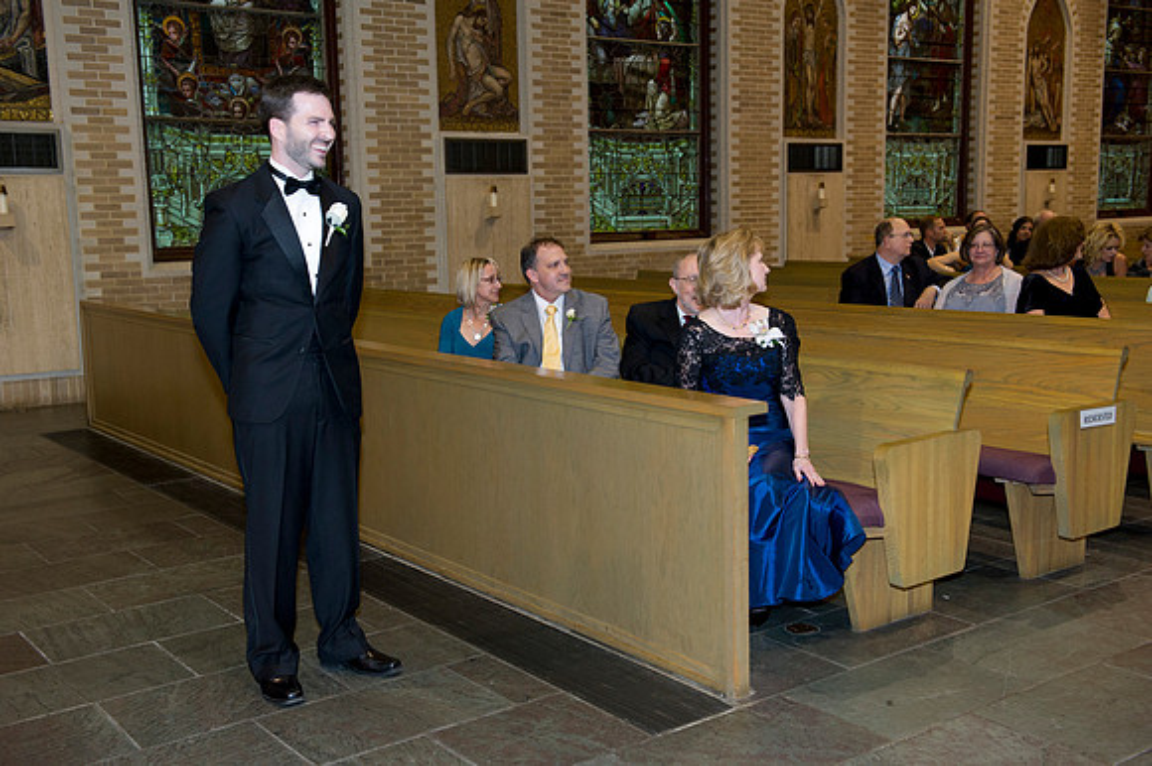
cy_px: 383
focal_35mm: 40
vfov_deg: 33.4
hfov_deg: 48.5
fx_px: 1279
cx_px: 576
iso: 1250
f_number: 4.5
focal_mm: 40
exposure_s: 1/60
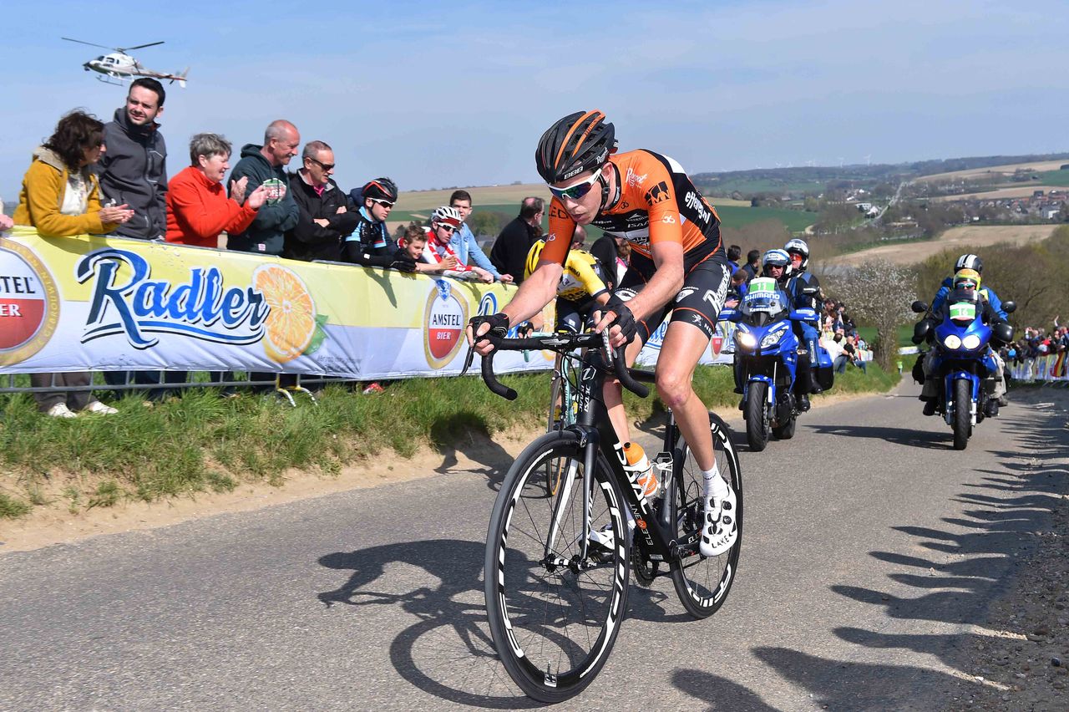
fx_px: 1246
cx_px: 534
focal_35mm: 42
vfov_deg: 31.9
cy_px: 356
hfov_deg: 46.4
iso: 320
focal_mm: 42
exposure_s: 1/640
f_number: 8
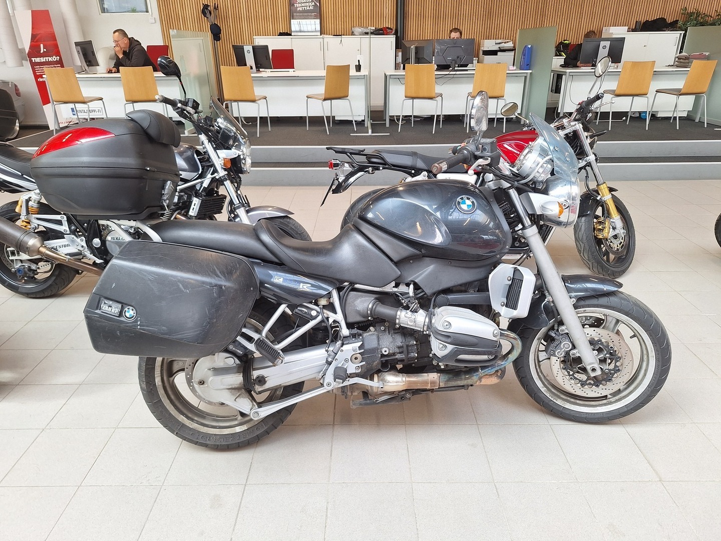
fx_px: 479
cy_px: 270
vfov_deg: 58.9
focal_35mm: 23
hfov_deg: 73.9
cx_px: 360
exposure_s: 1/100
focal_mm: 5.54
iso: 50
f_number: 1.8
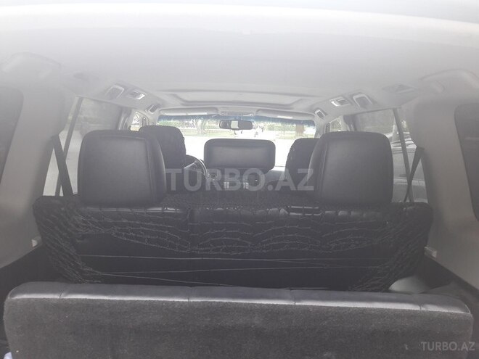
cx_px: 240
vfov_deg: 49.7
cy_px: 180
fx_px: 387
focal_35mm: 28
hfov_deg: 63.4
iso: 64
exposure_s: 1/100
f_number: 1.9
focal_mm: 3.7
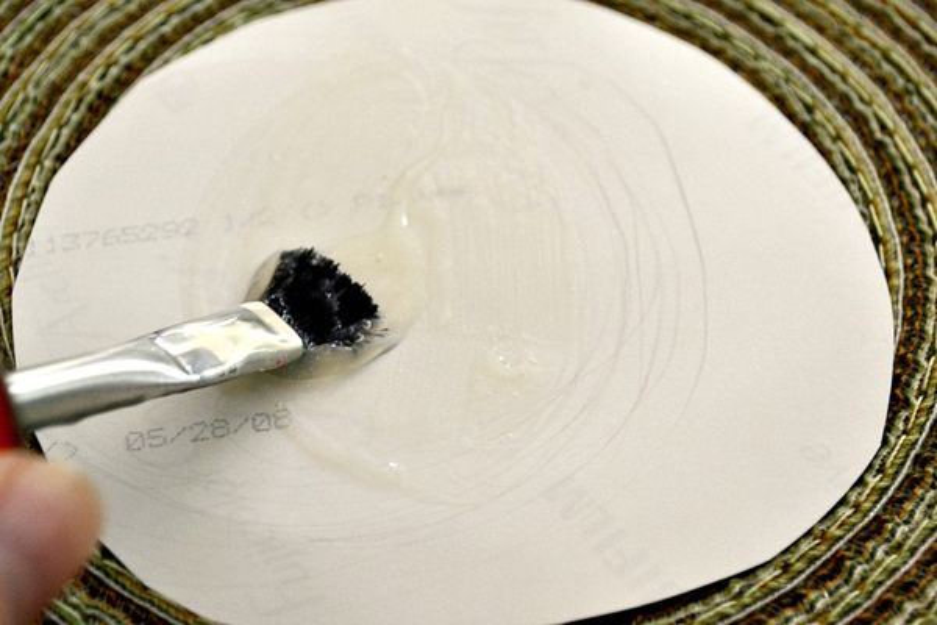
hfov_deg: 24.6
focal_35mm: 82
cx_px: 468
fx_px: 2147
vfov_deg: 16.6
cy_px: 312
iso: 720
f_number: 7.1
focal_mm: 55
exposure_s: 1/30
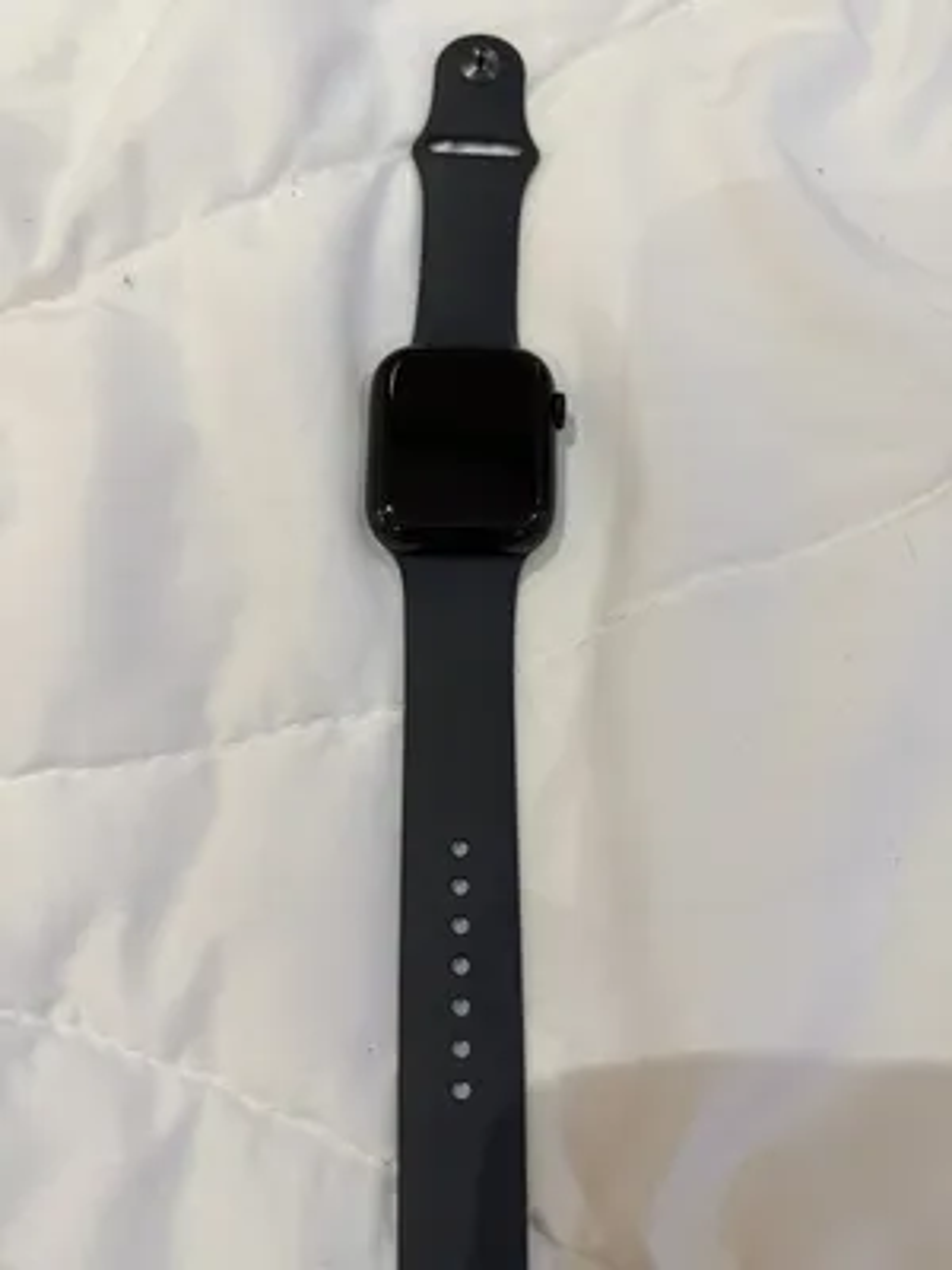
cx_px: 476
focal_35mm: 24
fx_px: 880
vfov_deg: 71.6
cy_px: 635
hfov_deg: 56.8
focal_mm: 6.76
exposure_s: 1/50
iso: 320
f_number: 1.78
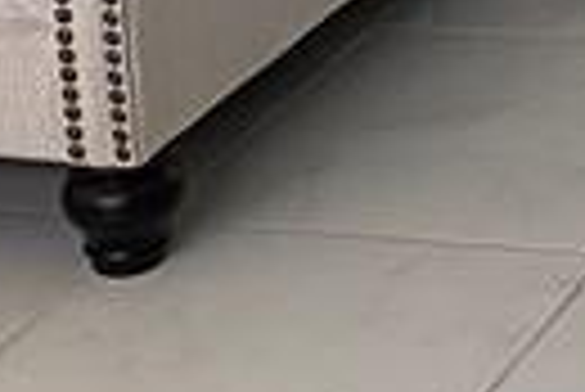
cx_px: 1368
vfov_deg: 5.9
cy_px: -915
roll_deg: +1.8
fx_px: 3465
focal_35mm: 213
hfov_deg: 8.8
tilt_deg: -9.6
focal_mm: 4.25
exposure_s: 1/60
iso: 80
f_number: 1.8
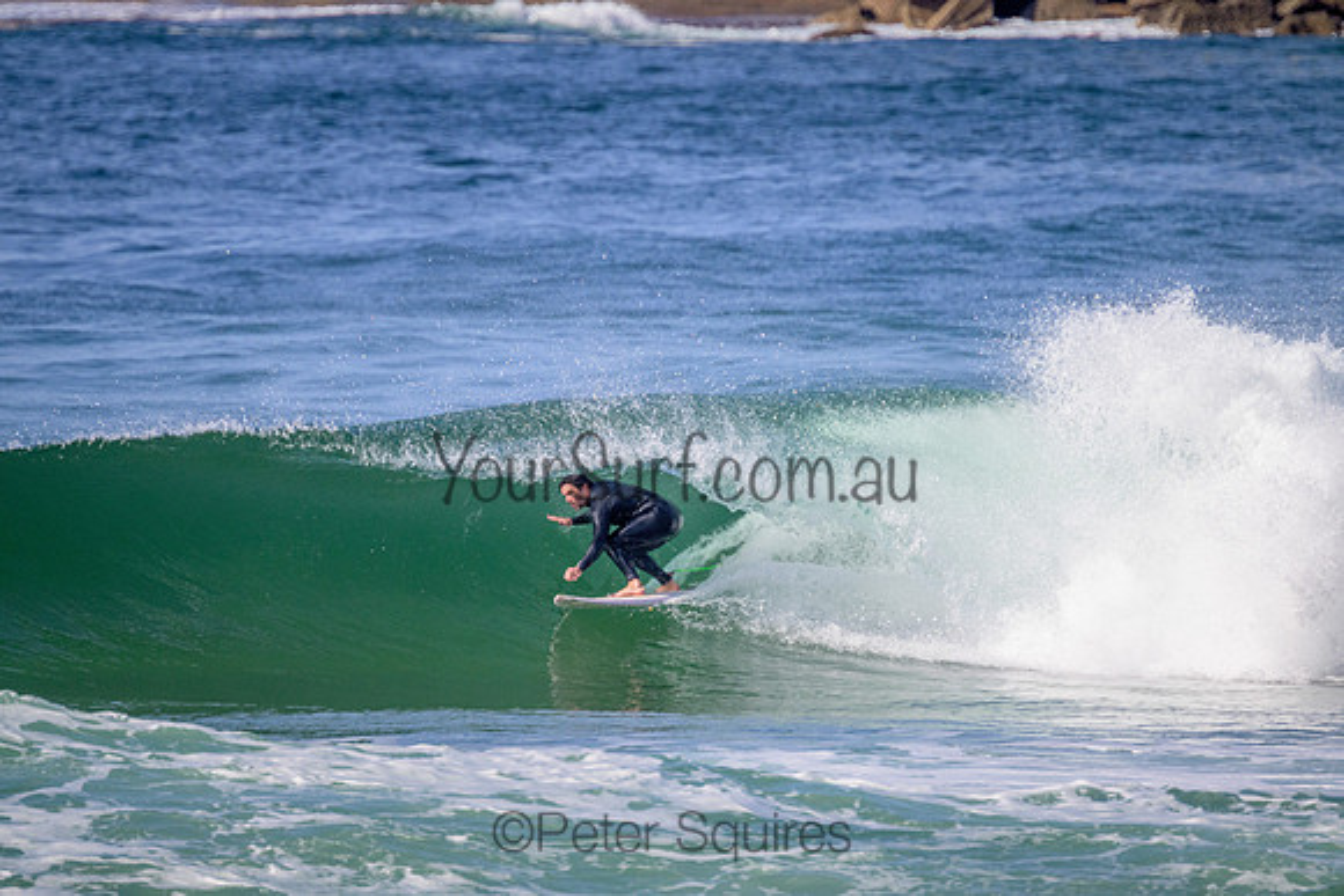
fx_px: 29872
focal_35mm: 800
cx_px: 672
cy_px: 448
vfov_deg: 1.7
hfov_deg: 2.6
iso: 1400
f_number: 11
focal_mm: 800
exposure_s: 1/2000
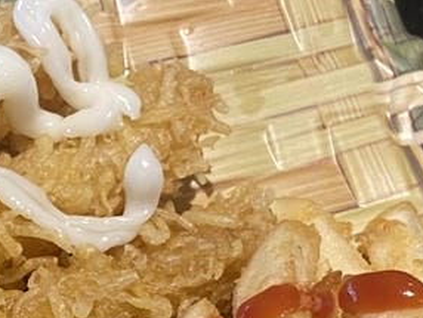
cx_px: -78
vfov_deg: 13.3
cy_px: 356
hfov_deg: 17.2
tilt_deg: -57.8
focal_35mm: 109
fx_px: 1333
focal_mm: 4.25
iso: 160
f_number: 1.8
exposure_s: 1/60
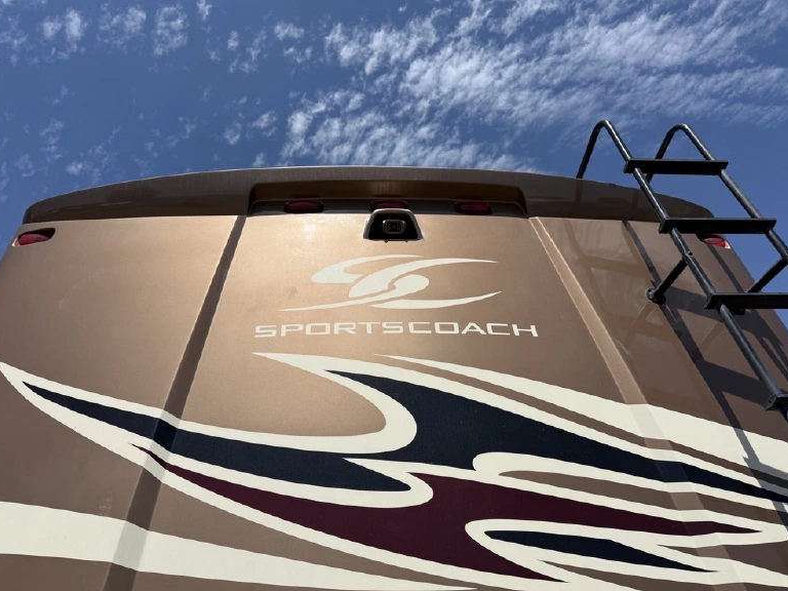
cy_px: 291
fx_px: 569
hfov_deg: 69.4
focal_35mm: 25
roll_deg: +2.9
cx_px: 383
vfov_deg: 54.9
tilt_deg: +39.9
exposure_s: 1/8130
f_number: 1.78
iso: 80
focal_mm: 6.76
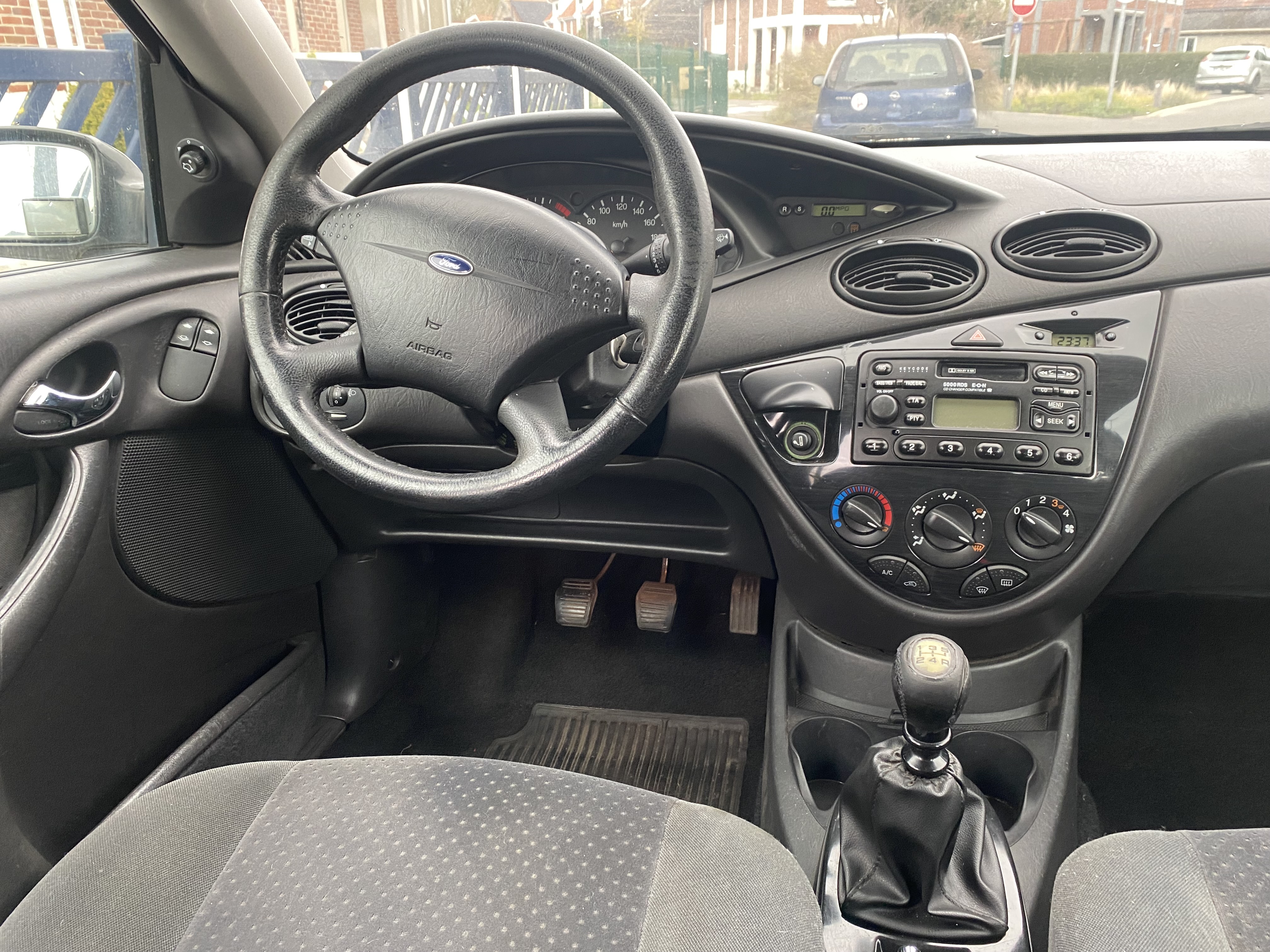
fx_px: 954
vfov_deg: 53.1
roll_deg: +2.8
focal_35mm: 26
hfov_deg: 67.3
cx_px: 635
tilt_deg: -24.0
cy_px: 476
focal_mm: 4.25
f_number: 1.8
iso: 125
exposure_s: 1/60
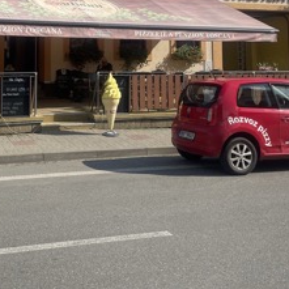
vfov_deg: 30.4
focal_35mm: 54
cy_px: 35
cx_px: 90
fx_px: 510
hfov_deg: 31.3
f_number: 1.6
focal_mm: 4.2
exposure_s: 1/3300
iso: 32
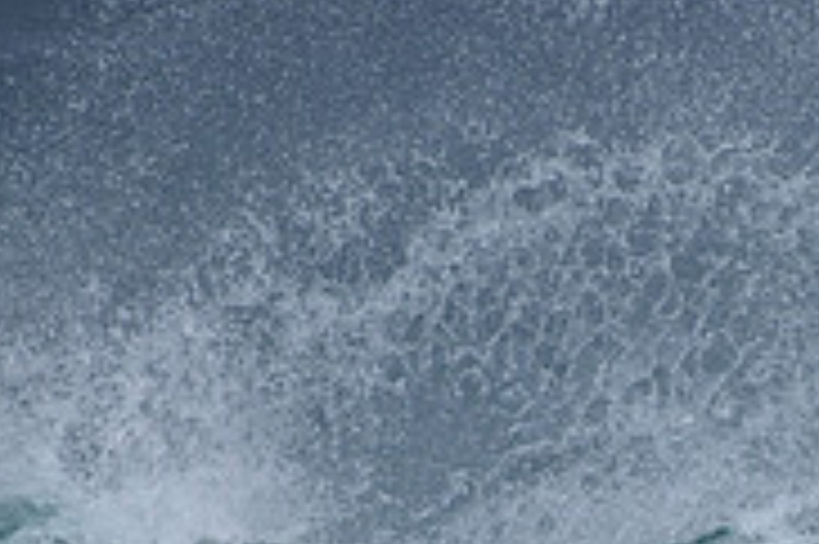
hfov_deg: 1.3
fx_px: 36298
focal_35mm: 1597
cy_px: 704
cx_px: 778
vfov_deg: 0.9
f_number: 5.6
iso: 160
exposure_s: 1/2000
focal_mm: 500
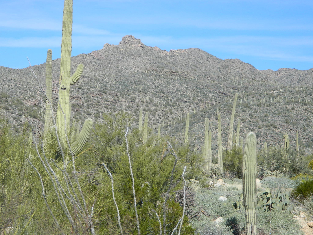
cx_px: 156
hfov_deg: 15.3
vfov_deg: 11.5
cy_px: 118
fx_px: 1166
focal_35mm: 129
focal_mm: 23.2
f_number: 4.7
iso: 110
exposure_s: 1/800
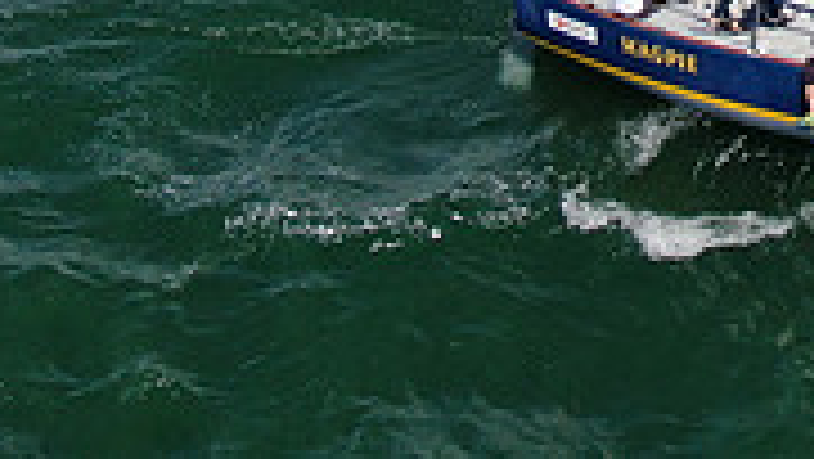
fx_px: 3628
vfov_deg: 6.9
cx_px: 1034
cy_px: -515
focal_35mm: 168
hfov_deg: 12.4
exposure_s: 1/1000
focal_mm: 8.6
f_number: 3.8
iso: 100
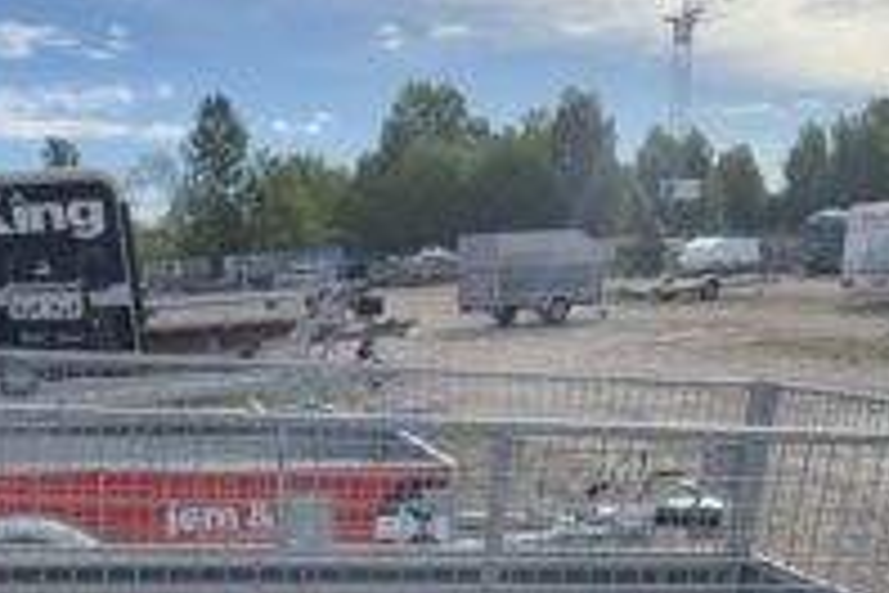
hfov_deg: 47.1
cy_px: 683
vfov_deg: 28.9
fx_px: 1012
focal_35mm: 41
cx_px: 350
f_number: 2.2
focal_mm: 2.2
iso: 50
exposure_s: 1/3056
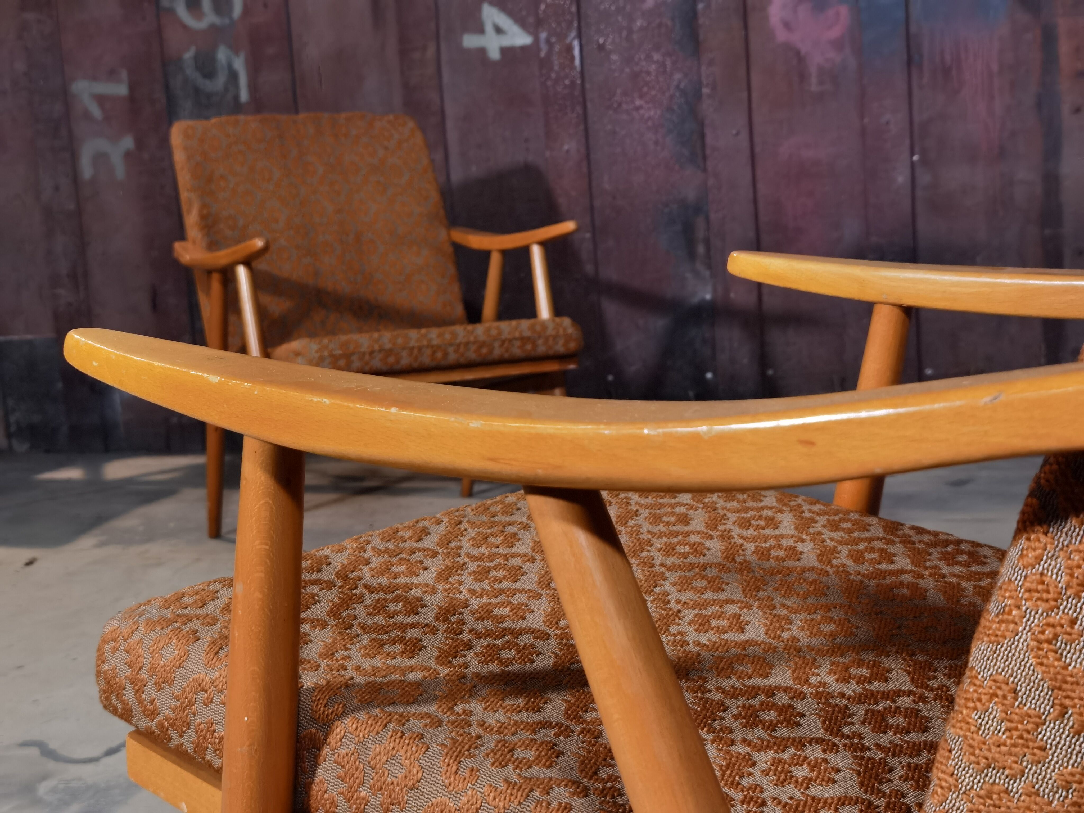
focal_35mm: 47
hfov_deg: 40.4
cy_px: 406
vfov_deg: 30.9
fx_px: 1472
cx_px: 542
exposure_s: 1/50
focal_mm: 6.71
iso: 200
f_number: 1.9
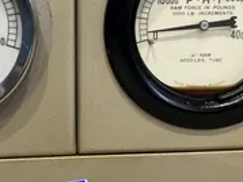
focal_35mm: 58
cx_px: 81
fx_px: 407
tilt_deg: -10.1
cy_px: 52
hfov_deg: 33.0
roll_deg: -0.9
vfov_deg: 25.0
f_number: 1.5
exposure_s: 1/60
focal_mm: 5.7
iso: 80
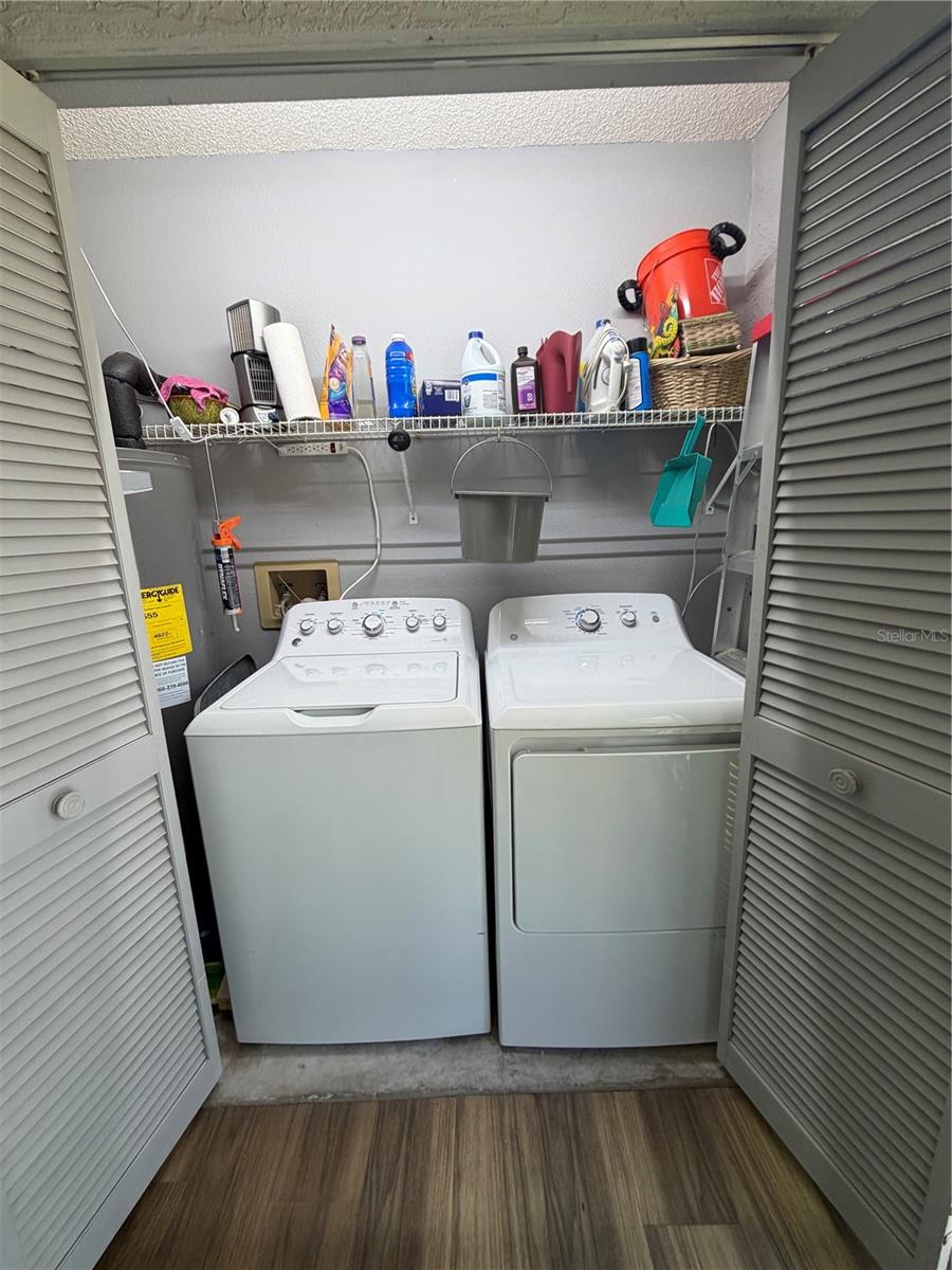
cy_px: 635
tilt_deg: -11.5
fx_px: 513
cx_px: 476
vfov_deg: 102.1
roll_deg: +1.6
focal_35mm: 14
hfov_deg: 85.7
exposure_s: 1/120
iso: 125
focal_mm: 2.22
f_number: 2.2
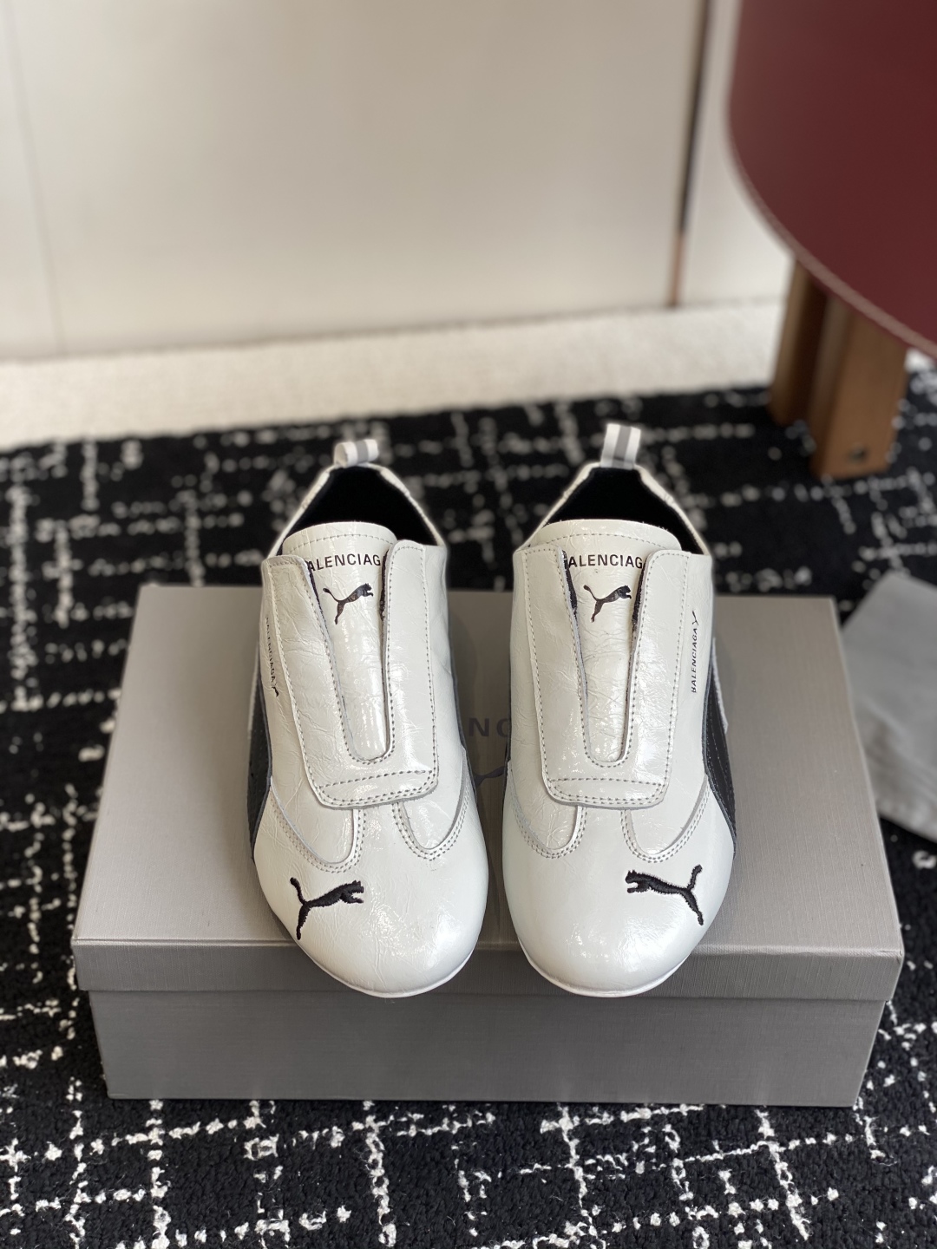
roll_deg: -1.4
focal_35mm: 52
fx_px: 1877
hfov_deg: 28.0
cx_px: 468
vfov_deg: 36.8
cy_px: 624
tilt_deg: -43.1
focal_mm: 6
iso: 25
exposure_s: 1/122
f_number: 2
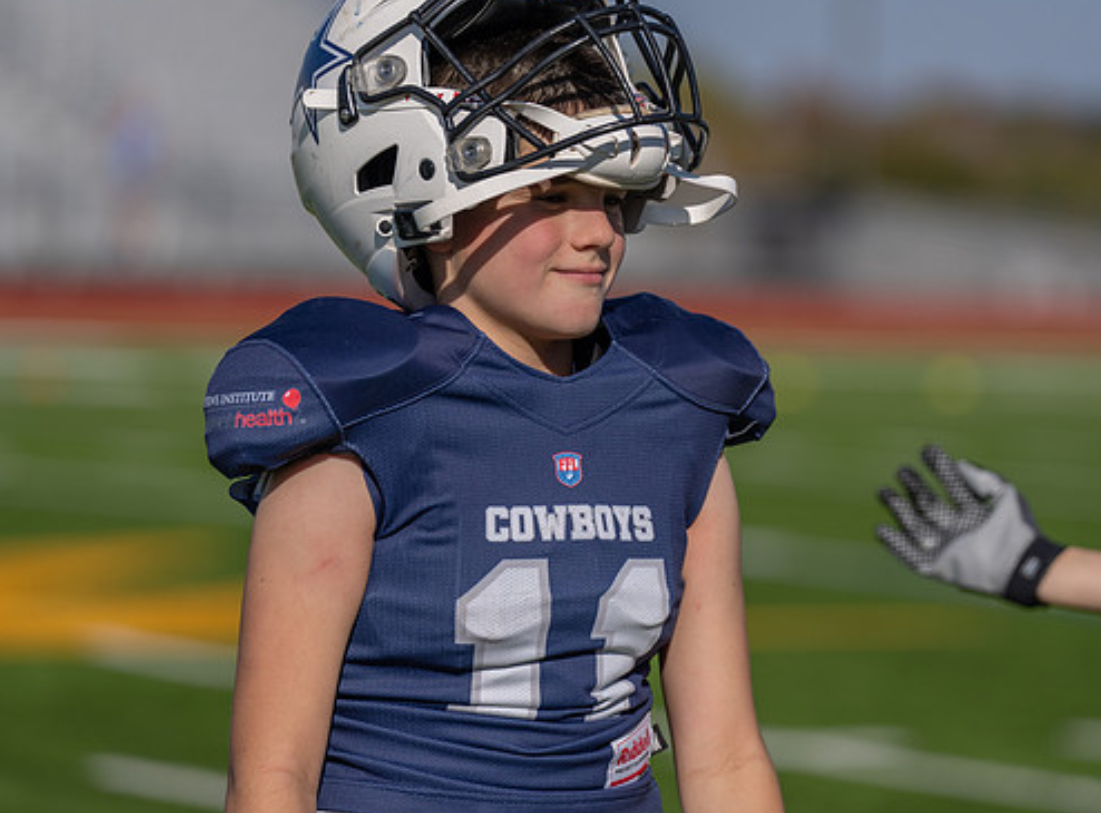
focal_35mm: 191
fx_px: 6043
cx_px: 562
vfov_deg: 7.7
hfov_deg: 10.4
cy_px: 375
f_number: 2.8
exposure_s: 1/4000
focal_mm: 147
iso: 100
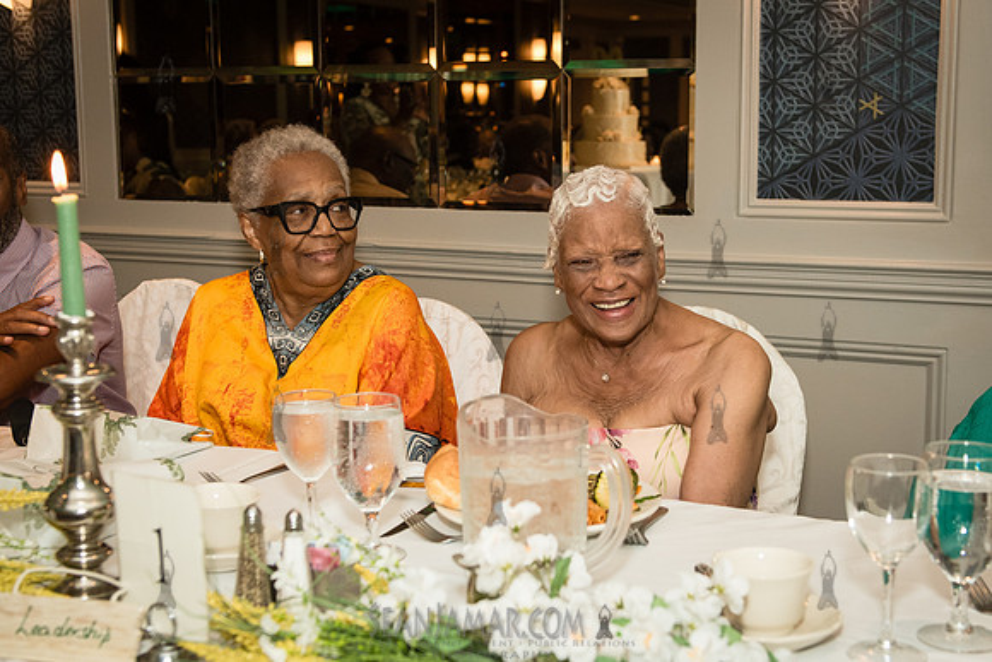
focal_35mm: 56
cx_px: 546
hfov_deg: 35.5
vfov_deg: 24.1
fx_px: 1549
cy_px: 326
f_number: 3.5
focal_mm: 40
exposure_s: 1/200
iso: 1600
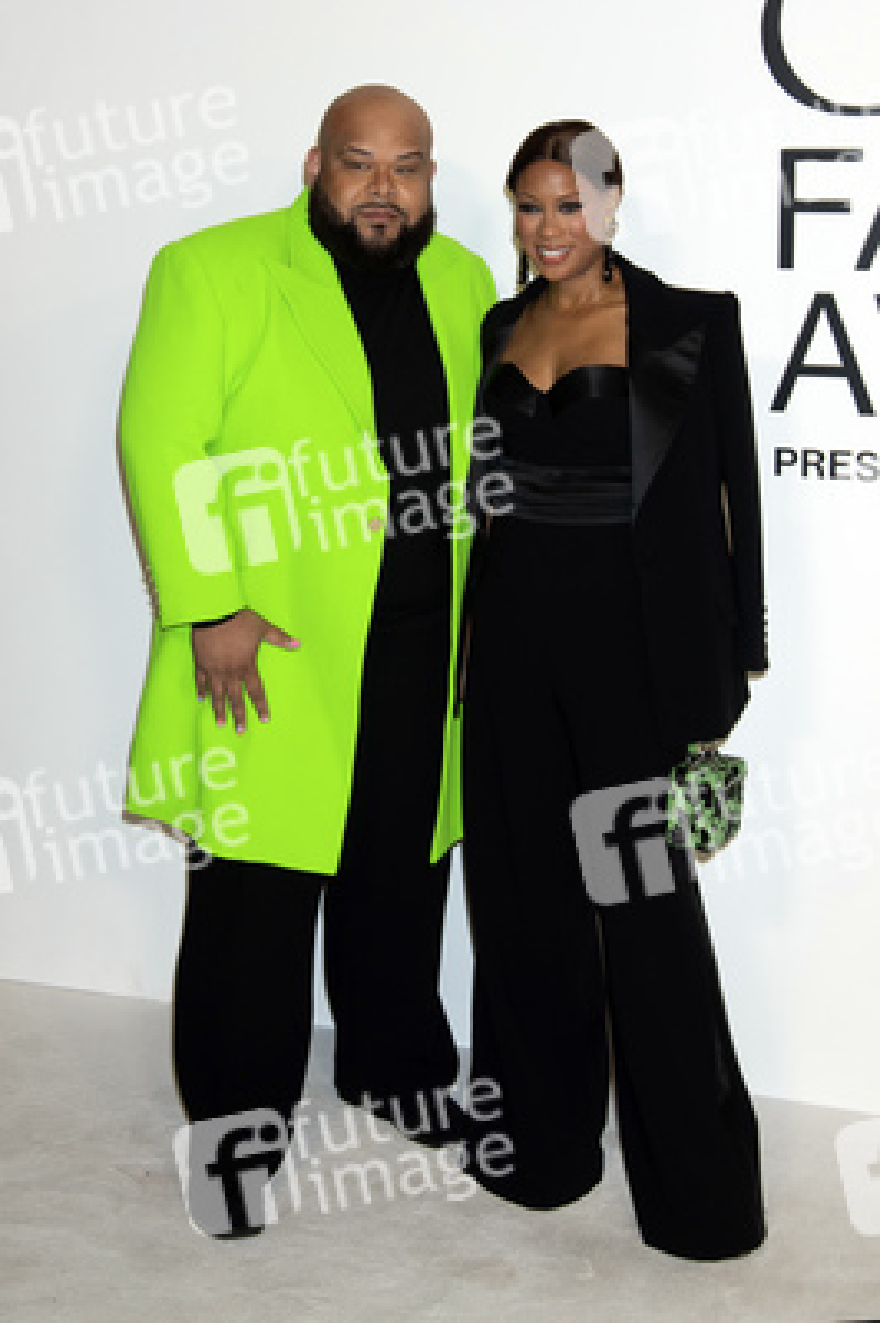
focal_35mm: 44
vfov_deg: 44.5
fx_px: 1616
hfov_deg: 30.5
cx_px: 440
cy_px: 662
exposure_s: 1/200
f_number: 5
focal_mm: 44
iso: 400
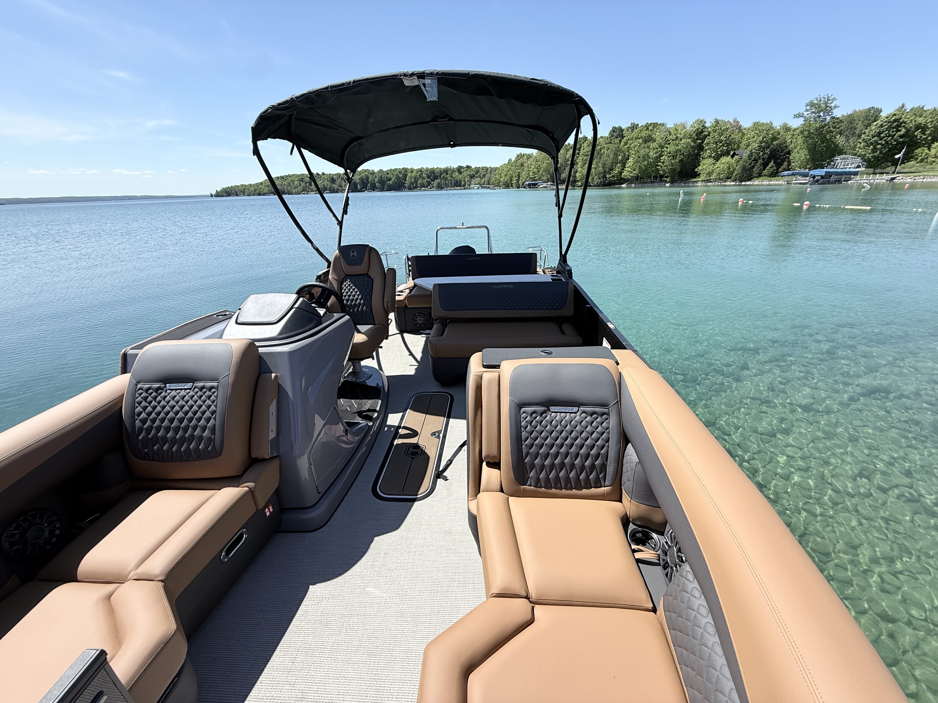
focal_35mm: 14
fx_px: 379
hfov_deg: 102.1
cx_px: 469
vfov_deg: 85.7
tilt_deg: -24.4
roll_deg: +2.2
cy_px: 352
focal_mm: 2.22
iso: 50
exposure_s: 1/1312
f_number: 2.2
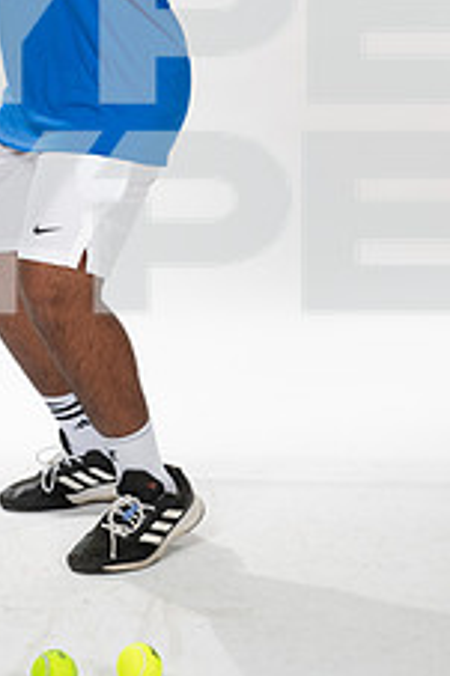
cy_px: 15
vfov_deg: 19.3
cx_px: 66
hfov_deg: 13.2
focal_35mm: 103
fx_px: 1934
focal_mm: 52
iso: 800
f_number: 7.1
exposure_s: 1/320
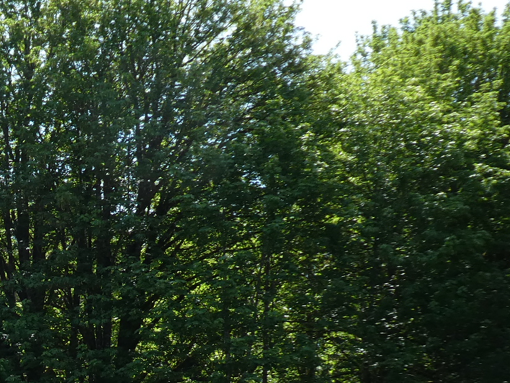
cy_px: 436
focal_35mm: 108
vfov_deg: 13.4
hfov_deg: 17.0
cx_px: -169
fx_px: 1592
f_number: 3.7
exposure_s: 1/320
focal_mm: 6.7
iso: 80
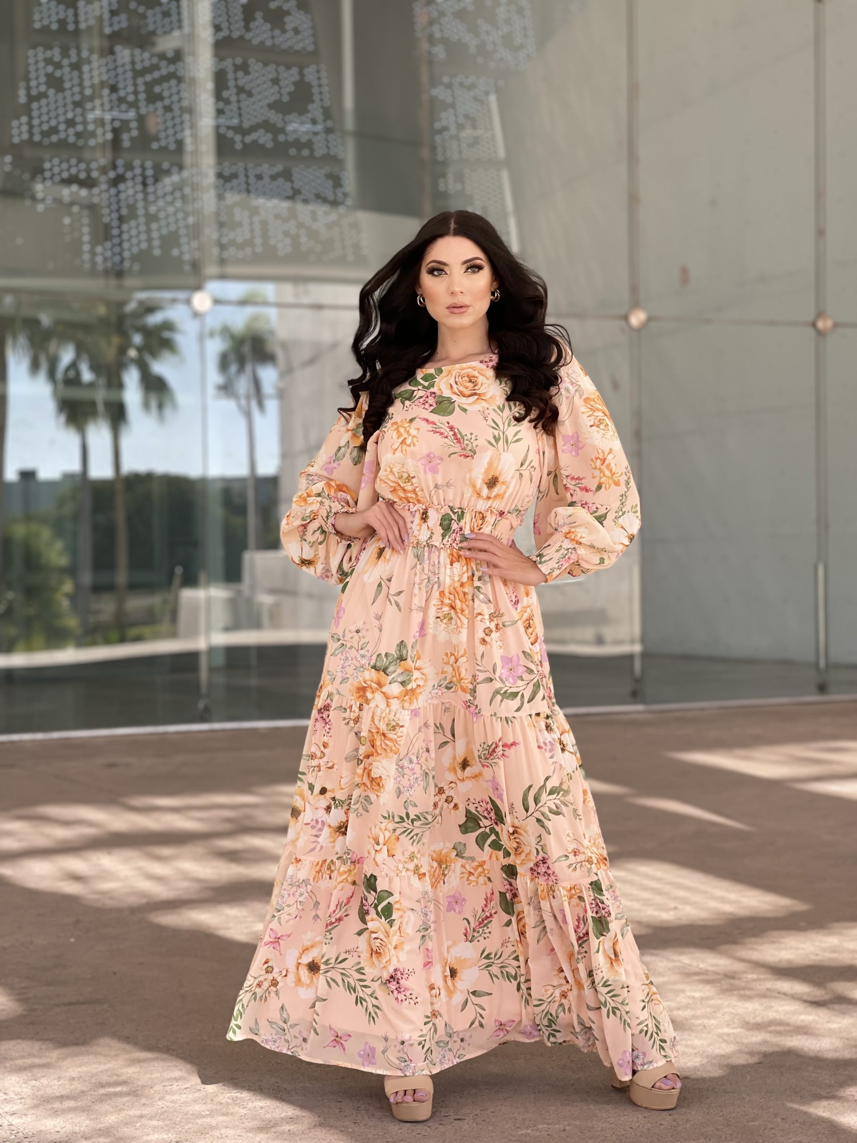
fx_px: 2113
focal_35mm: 64
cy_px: 572
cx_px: 428
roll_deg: +0.6
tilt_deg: -1.1
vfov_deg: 30.3
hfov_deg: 22.9
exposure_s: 1/121
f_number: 2.2
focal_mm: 7.5
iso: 25
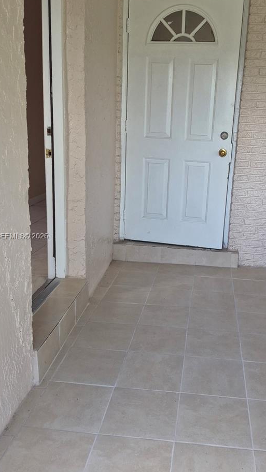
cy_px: 237
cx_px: 186
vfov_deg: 59.5
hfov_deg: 35.2
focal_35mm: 33
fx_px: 413
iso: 64
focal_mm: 5.4
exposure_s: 1/180
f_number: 1.8
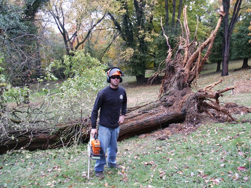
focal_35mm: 35
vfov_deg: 40.7
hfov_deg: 52.6
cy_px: 94
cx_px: 126
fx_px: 254
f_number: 3
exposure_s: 1/45
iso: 125
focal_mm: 7.18
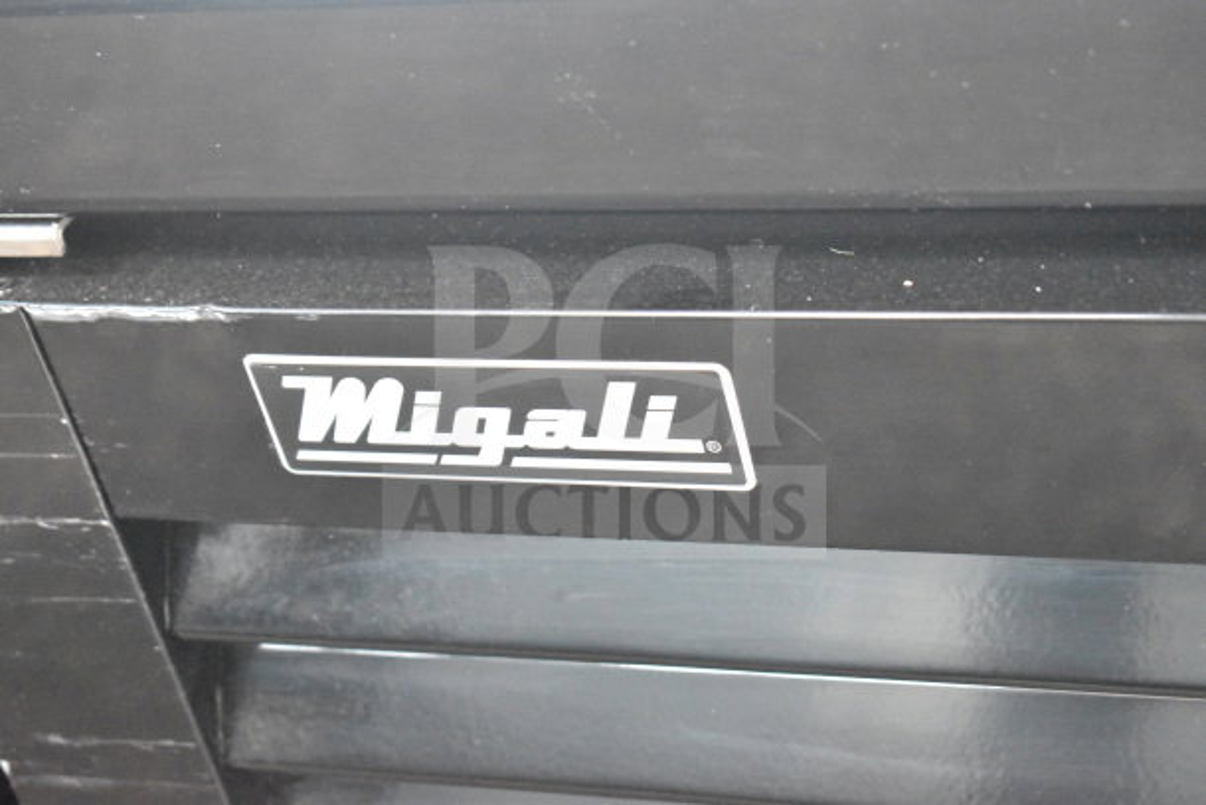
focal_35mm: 82
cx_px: 603
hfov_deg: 24.6
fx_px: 2764
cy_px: 402
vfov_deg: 16.6
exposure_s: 1/100
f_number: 5.6
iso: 14400
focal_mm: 55
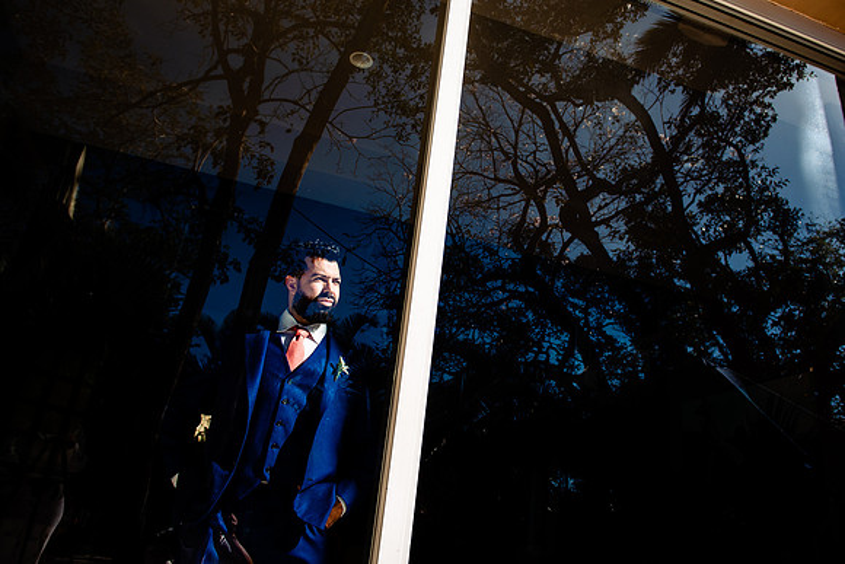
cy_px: 269
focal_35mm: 26
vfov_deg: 48.8
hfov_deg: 68.4
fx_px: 621
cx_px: 436
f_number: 4
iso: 250
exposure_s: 1/1600
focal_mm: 24
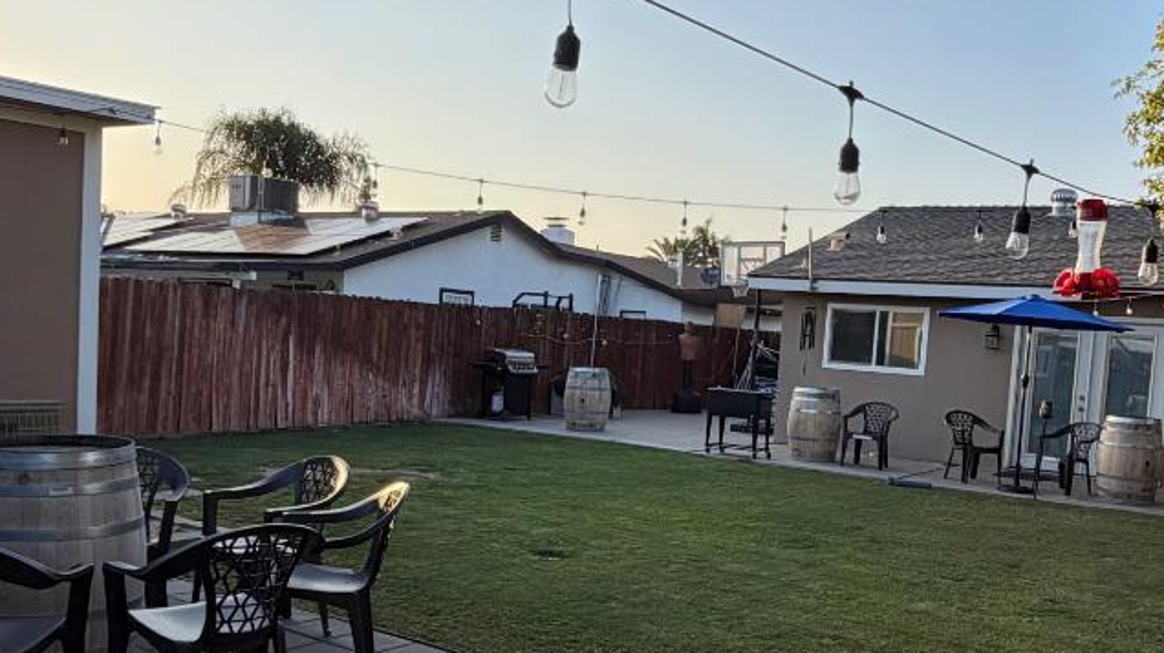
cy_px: 418
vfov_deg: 32.6
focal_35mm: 36
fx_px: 1111
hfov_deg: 55.1
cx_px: 664
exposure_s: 1/760
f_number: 2.2
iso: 40
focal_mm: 2.22
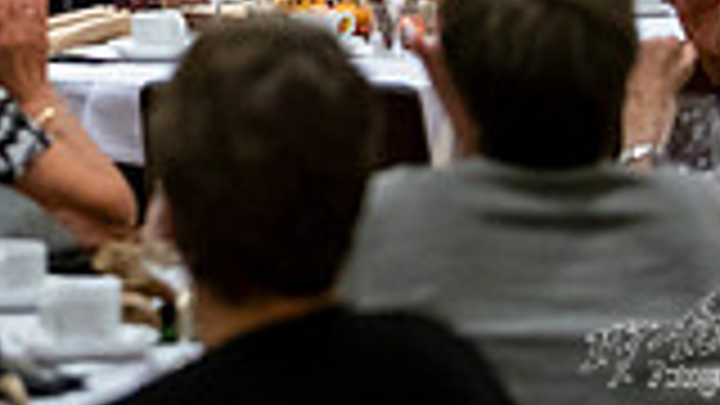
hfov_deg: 7.0
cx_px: -140
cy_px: -308
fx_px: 5861
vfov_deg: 3.9
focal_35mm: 307
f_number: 2.8
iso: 12800
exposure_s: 1/200
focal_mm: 81
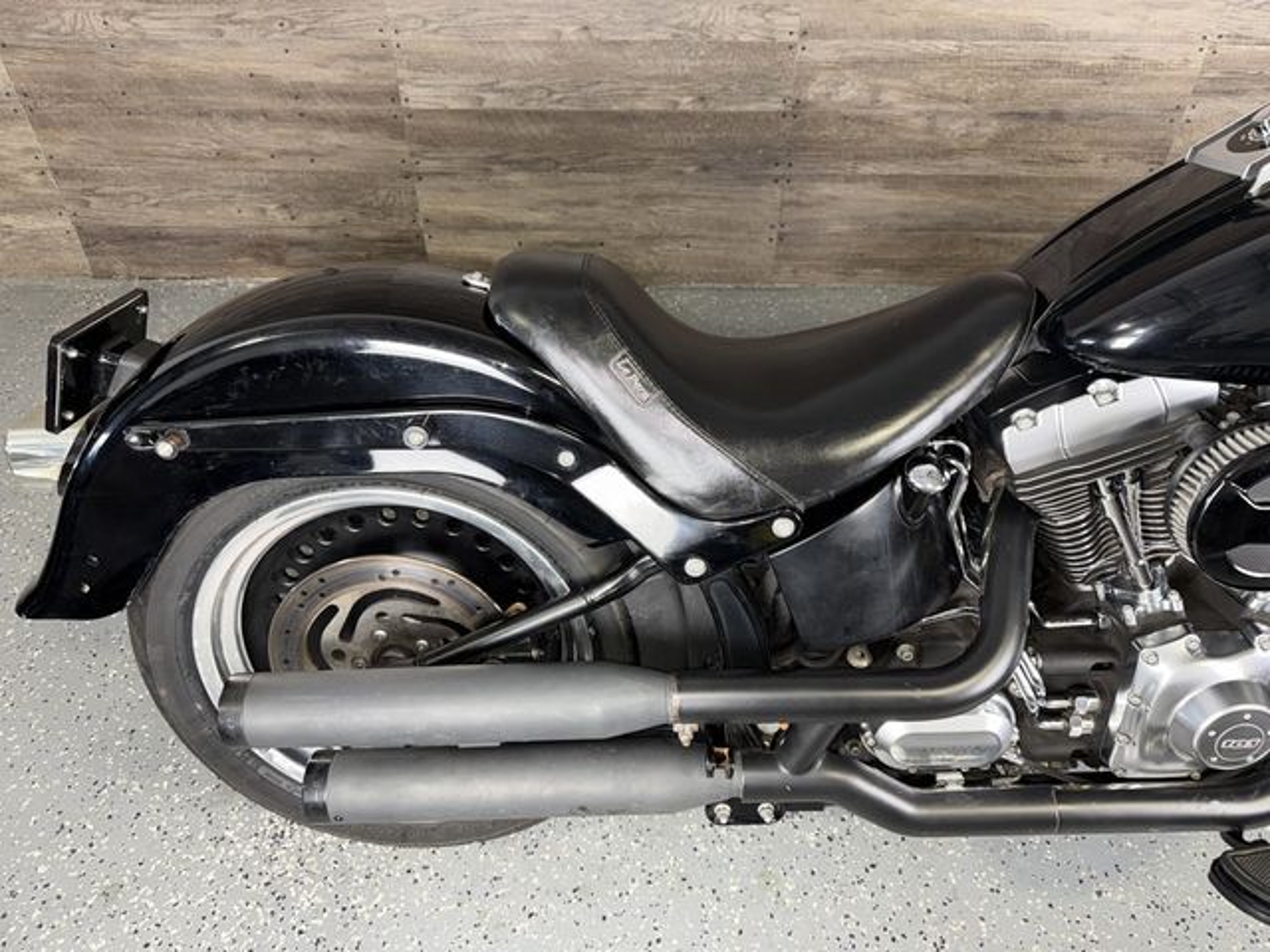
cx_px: 635
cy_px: 476
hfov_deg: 71.6
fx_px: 881
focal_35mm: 24
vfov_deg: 56.8
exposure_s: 1/15
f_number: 1.78
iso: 64
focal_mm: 6.76
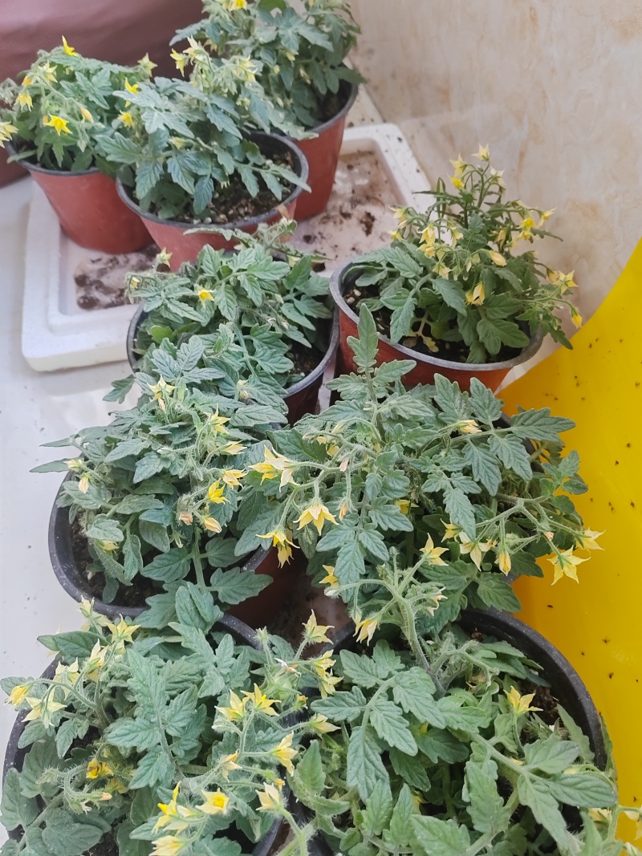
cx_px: 321
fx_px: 668
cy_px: 428
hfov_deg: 51.3
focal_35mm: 27
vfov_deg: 65.3
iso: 320
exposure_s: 1/100
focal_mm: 5.52
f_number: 1.9
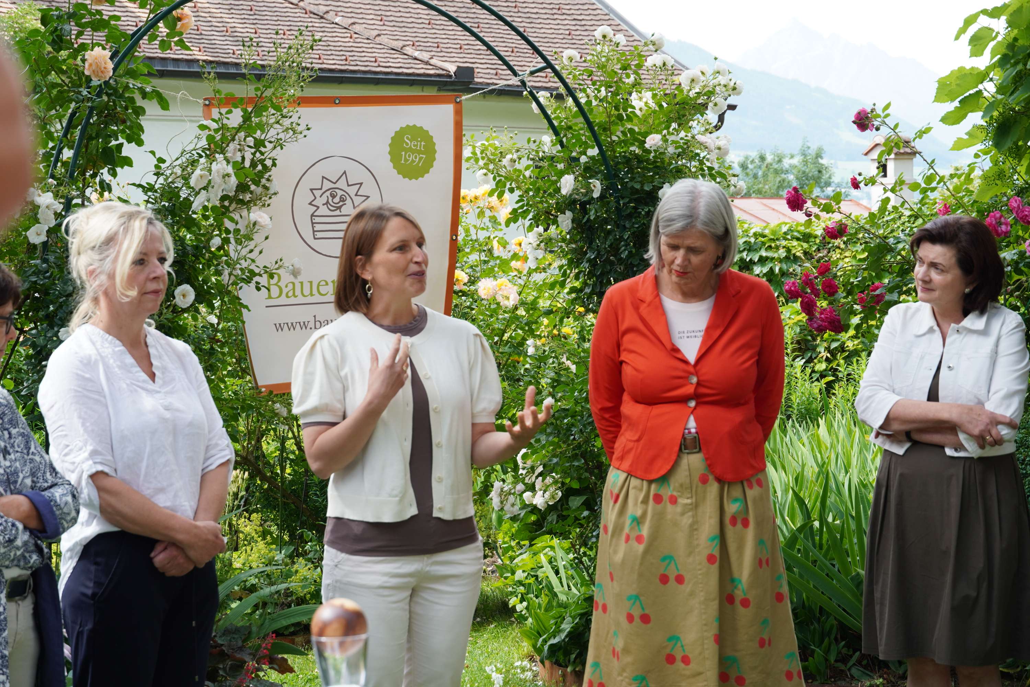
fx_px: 2403
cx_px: 515
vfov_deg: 16.3
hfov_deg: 24.2
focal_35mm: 84
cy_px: 344
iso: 160
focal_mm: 56
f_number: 6.3
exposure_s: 1/160
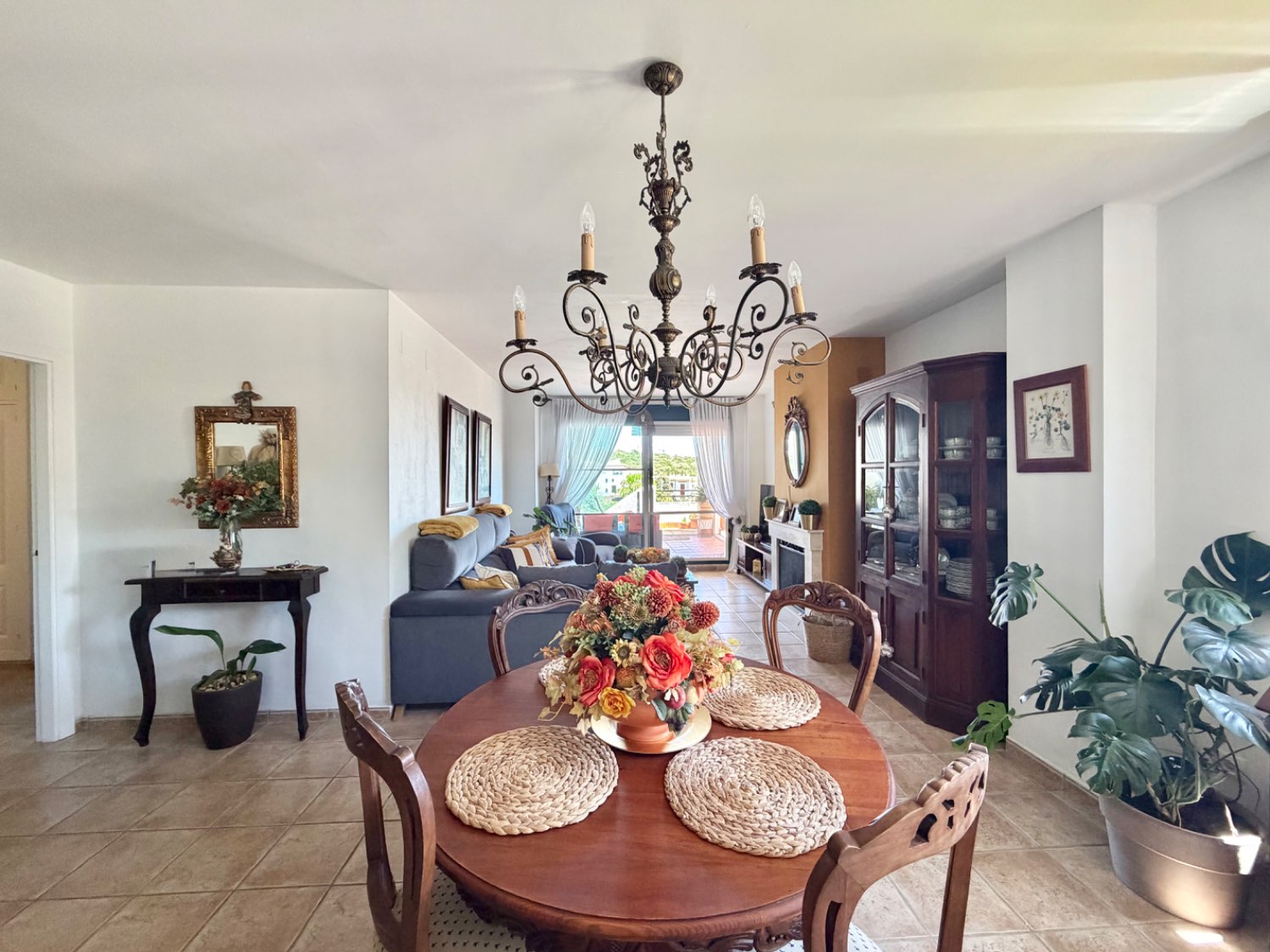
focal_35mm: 14
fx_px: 514
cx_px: 635
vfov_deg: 85.7
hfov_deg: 102.1
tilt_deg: -0.4
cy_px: 476
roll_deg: +0.3
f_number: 2.2
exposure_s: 1/95
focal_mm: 2.22
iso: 320
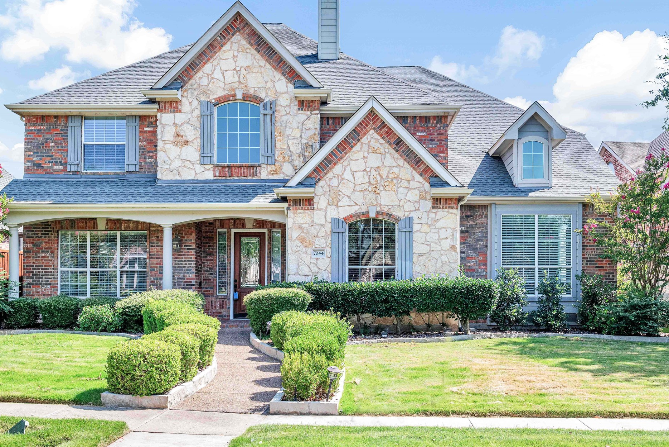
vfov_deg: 36.9
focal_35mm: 36
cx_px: 304
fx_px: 669
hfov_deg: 53.0
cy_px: 214
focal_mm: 31
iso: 400
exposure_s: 1/500
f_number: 8
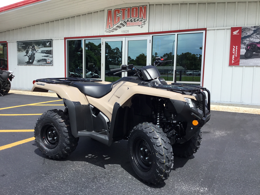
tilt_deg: -4.7
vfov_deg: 45.4
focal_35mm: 31
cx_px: 130
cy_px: 98
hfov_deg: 58.4
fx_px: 233
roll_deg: -2.0
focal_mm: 3.3
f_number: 2.4
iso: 25
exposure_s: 1/905
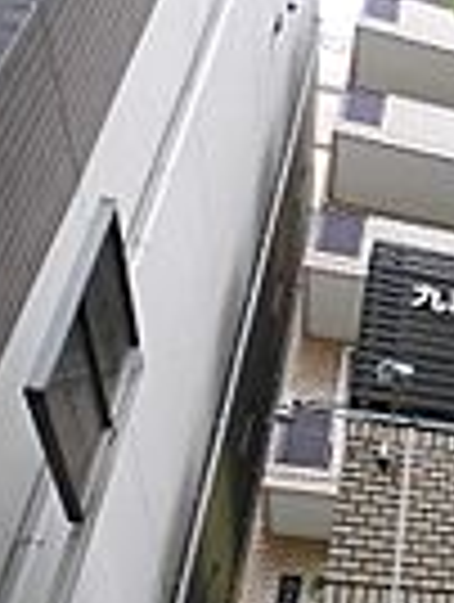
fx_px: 872
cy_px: 482
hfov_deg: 23.7
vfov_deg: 36.8
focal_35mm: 50
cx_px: 665
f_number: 4
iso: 800
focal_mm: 7
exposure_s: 1/60
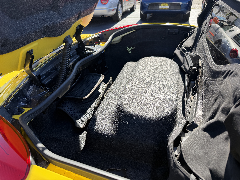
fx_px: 166
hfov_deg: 71.6
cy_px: 90
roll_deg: +3.8
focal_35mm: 24
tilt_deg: -34.3
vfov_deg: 56.8
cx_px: 120
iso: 80
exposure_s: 1/898
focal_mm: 6.76
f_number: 1.78
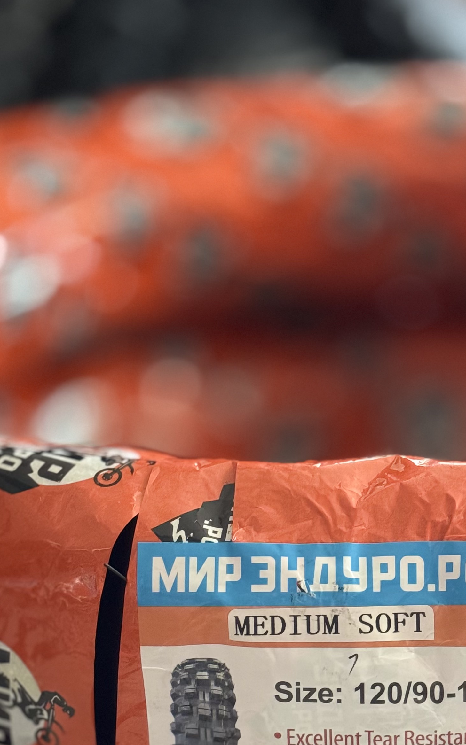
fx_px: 1788
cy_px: 597
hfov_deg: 14.8
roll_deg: +1.8
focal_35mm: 88
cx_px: 319
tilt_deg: -25.4
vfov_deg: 23.2
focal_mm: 6.76
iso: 640
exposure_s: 1/30
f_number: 1.78
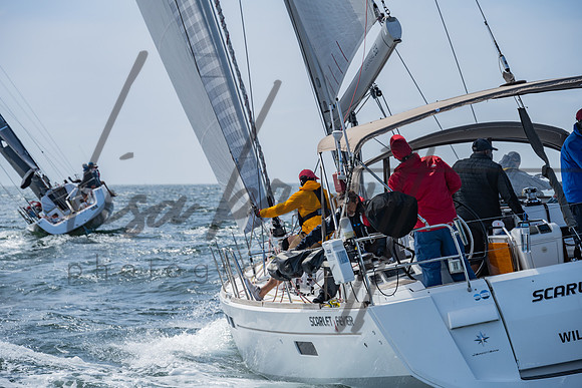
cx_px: 298
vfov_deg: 11.0
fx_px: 2023
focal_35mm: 125
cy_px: 194
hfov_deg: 16.4
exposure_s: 1/1250
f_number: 6.3
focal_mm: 120
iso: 200
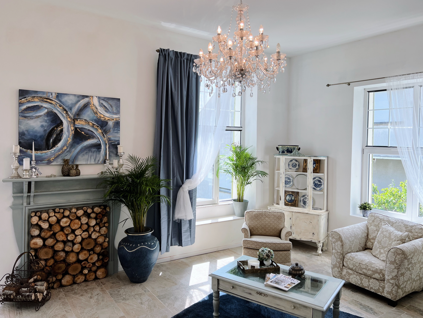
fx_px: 318
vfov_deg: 53.1
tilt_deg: -3.2
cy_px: 159
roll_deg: -1.0
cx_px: 212
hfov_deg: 67.3
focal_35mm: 26
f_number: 1.5
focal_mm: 5.7
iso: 50
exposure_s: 1/567
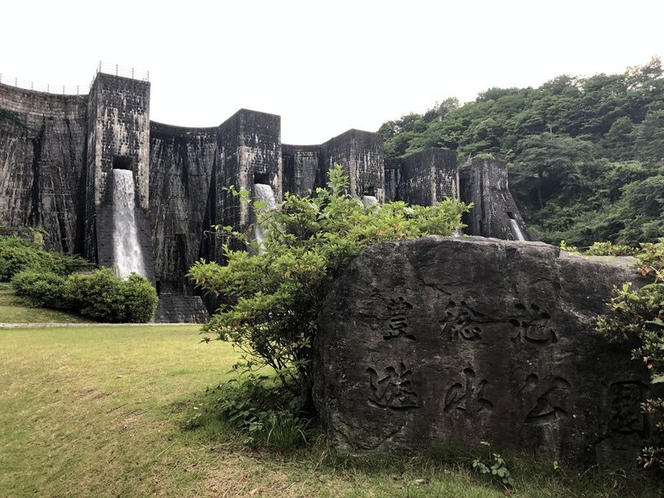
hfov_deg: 63.5
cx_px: 332
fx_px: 537
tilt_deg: +6.6
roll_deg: +0.8
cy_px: 249
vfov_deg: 49.7
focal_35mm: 28
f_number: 1.8
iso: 125
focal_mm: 3.99
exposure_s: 1/60
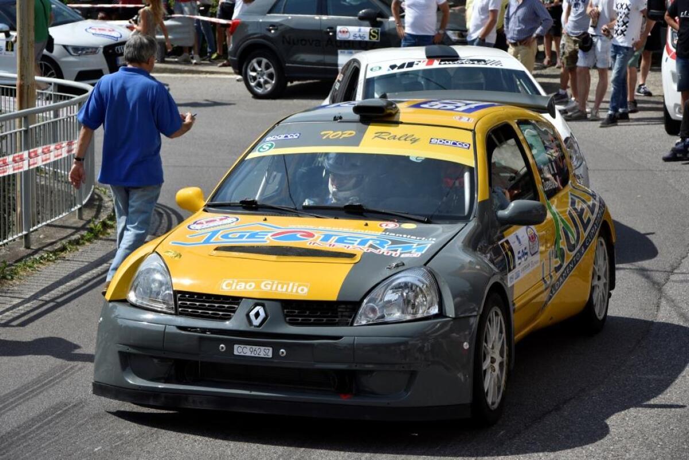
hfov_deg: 19.5
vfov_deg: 13.0
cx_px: 344
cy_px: 230
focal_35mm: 105
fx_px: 2009
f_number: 5.6
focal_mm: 70
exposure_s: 1/800
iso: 100
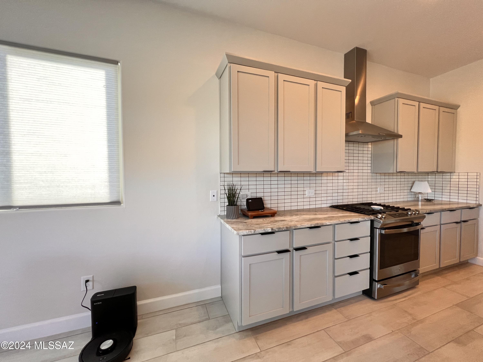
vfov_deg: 89.9
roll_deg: +0.3
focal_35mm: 13
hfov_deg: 106.2
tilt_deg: -0.7
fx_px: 181
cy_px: 181
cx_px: 242
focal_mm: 1.57
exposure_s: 1/120
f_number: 1.8
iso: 100
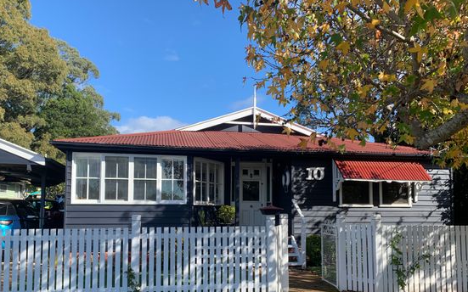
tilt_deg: +2.7
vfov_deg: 41.5
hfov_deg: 62.9
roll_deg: +0.1
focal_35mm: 30
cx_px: 240
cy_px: 184
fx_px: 383
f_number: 1.8
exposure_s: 1/1111
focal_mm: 4.25
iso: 25
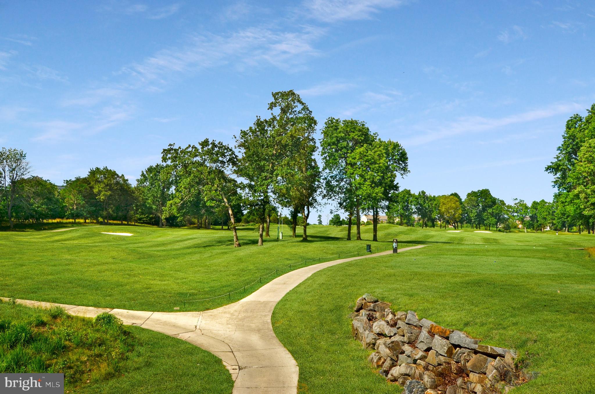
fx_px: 594
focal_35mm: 36
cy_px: 197
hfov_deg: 53.2
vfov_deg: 36.7
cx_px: 298
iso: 100
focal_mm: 24
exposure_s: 1/200
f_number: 13
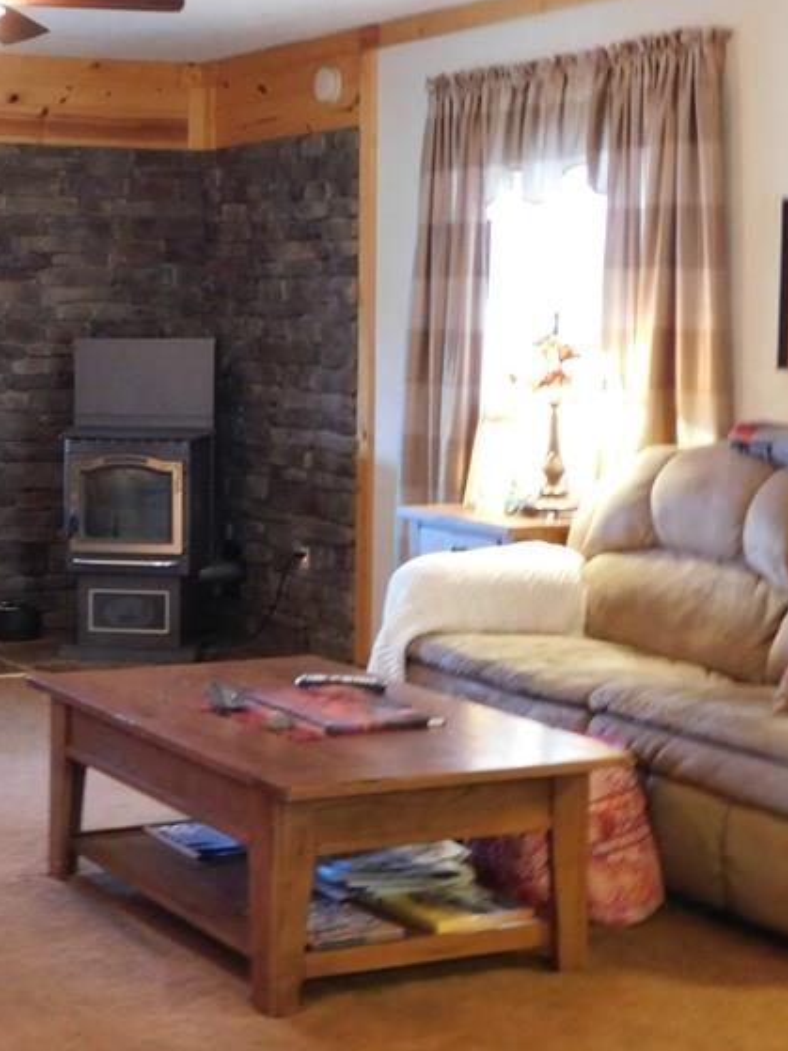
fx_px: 2004
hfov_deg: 21.7
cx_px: 81
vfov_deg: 29.3
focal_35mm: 66
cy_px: 434
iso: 560
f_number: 3.5
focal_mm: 6.3
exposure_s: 1/8
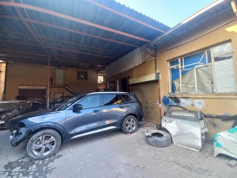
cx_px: 118
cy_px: 89
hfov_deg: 106.2
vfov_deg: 89.9
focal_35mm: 13
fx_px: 89
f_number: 2.2
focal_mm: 1.42
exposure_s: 1/100
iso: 80
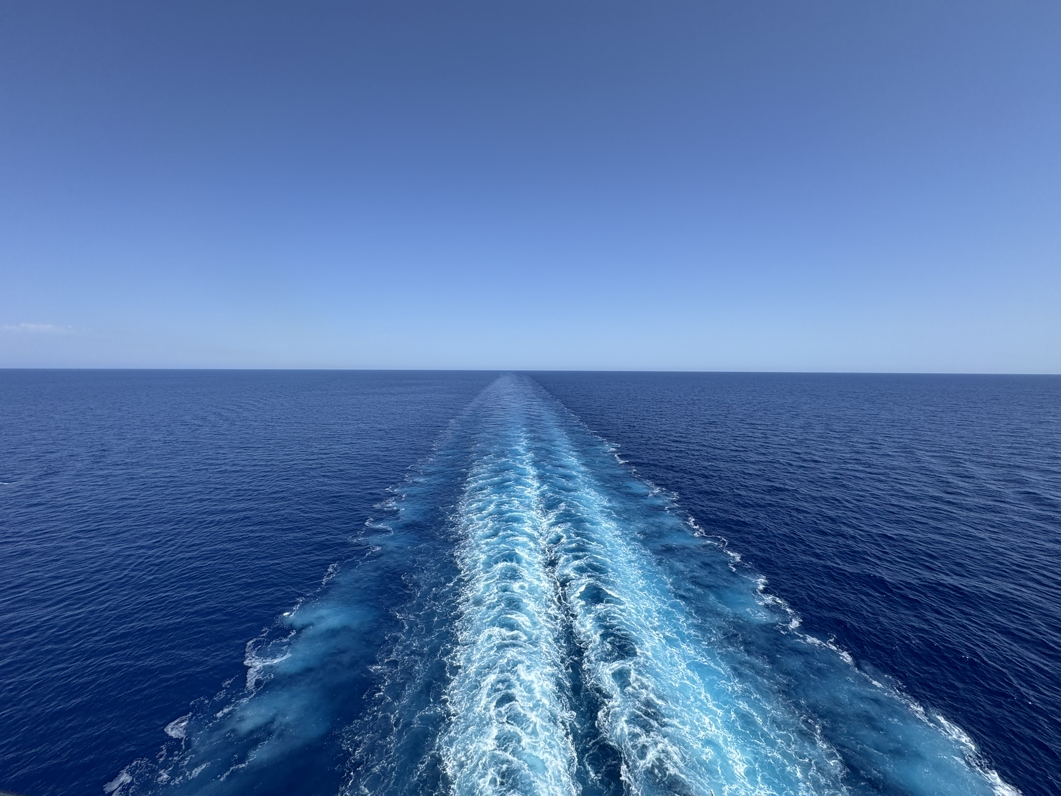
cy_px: 398
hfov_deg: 102.1
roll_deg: -0.2
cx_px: 530
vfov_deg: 85.7
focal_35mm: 14
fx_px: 429
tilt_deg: -4.4
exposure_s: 1/2415
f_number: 2.2
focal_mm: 2.22
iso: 50
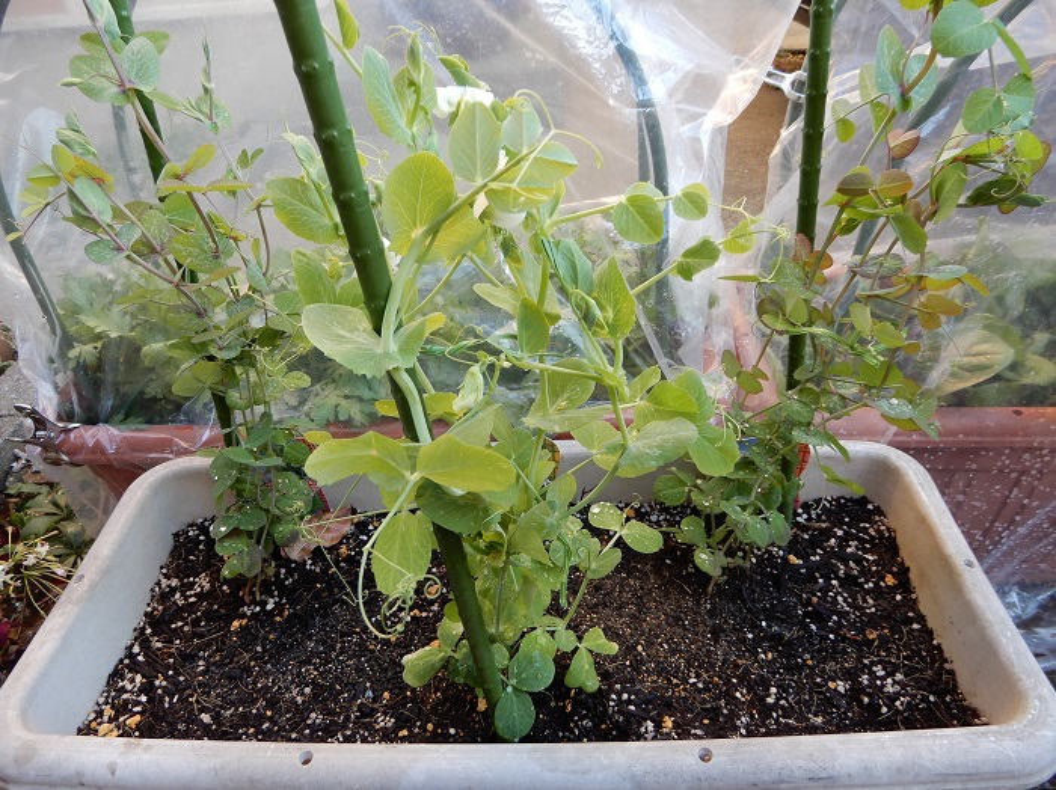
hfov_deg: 71.6
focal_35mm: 24
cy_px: 395
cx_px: 528
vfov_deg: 56.8
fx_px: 732
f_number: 3.4
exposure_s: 1/40
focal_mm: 4.3
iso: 80
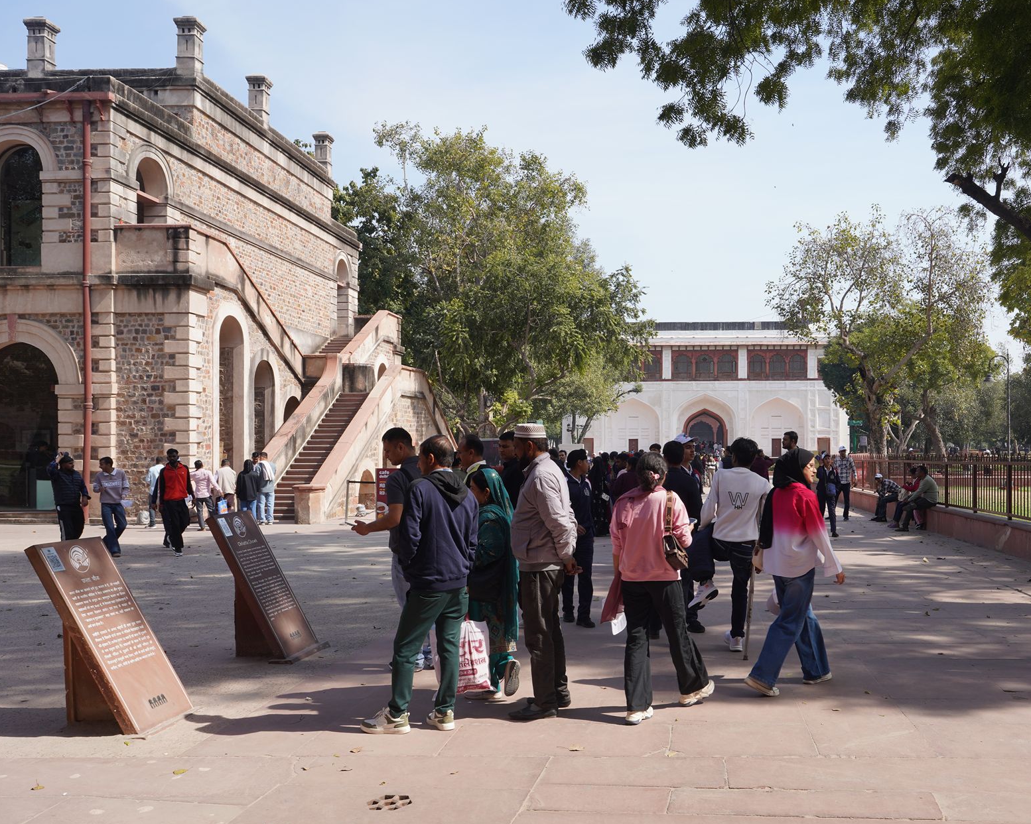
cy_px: 393
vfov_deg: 50.0
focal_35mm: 29
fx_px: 885
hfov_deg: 60.3
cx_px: 575
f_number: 10
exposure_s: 1/100
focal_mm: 24
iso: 100
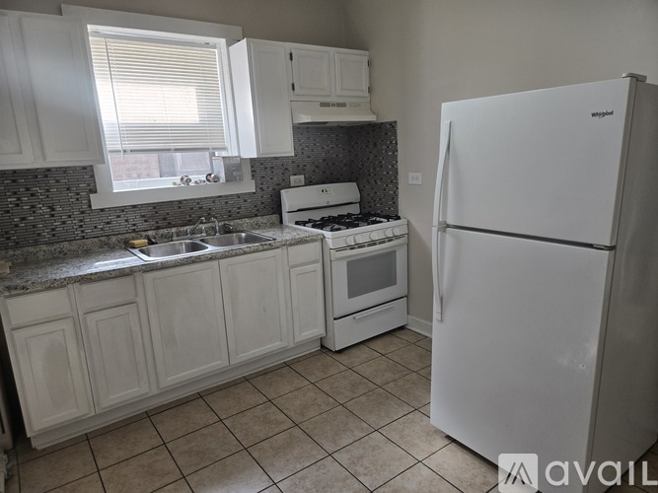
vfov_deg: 58.9
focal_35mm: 23
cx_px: 329
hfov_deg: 73.9
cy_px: 246
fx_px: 437
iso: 80
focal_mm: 5.4
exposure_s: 1/120
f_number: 1.8
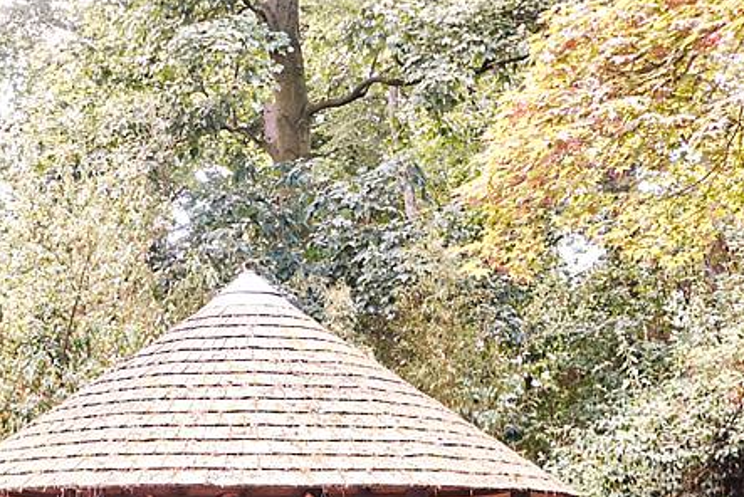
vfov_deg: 17.2
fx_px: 1634
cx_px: 233
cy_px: 356
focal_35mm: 79
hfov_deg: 25.5
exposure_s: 1/500
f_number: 3.2
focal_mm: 23
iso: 2000
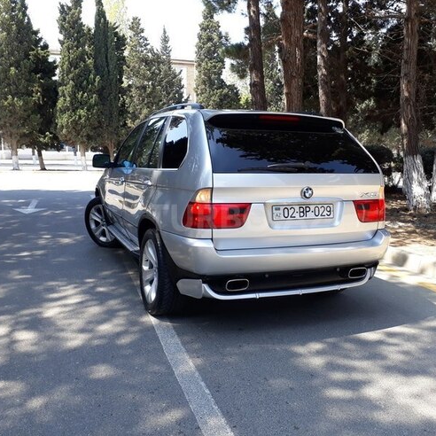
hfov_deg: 51.0
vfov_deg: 51.1
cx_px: 239
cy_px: 218
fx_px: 456
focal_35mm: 32
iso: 40
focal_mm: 3.6
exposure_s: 1/269
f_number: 1.9
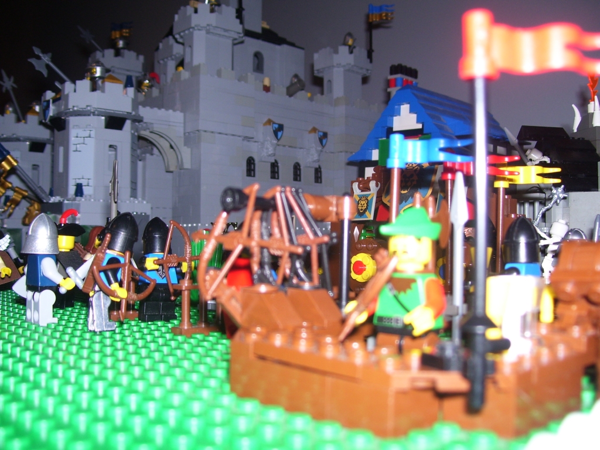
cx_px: 300
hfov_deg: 50.1
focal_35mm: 37
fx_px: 641
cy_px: 225
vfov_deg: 38.7
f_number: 2.7
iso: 80
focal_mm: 6
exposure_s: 1/60
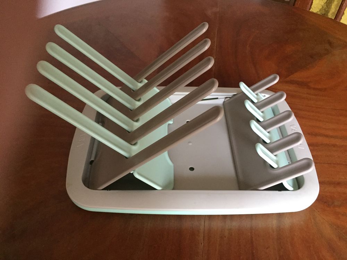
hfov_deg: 61.7
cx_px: 174
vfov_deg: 48.2
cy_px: 130
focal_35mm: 29
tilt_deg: -48.2
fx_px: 291
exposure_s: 1/25
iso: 320
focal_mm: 4.15
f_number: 2.2
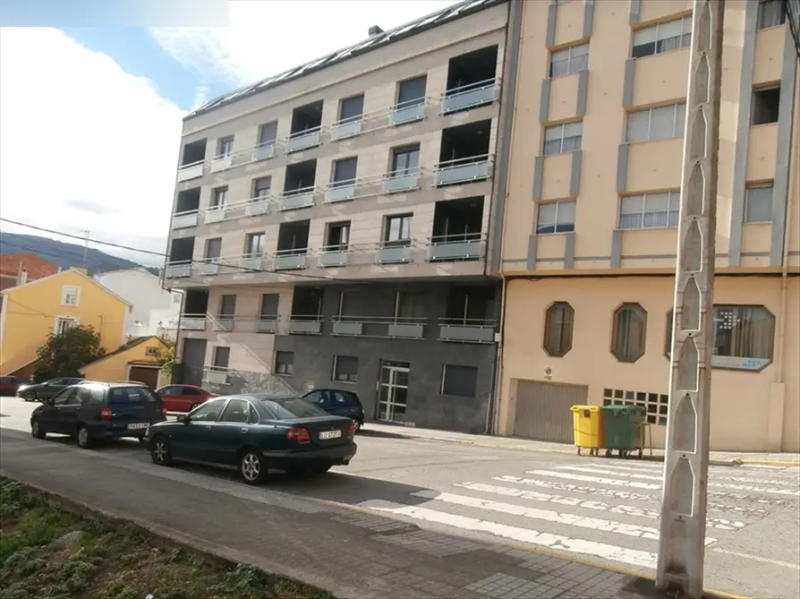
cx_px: 400
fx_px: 554
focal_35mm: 24
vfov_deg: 56.7
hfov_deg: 71.6
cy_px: 300
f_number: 3
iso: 100
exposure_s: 1/800
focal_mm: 4.2
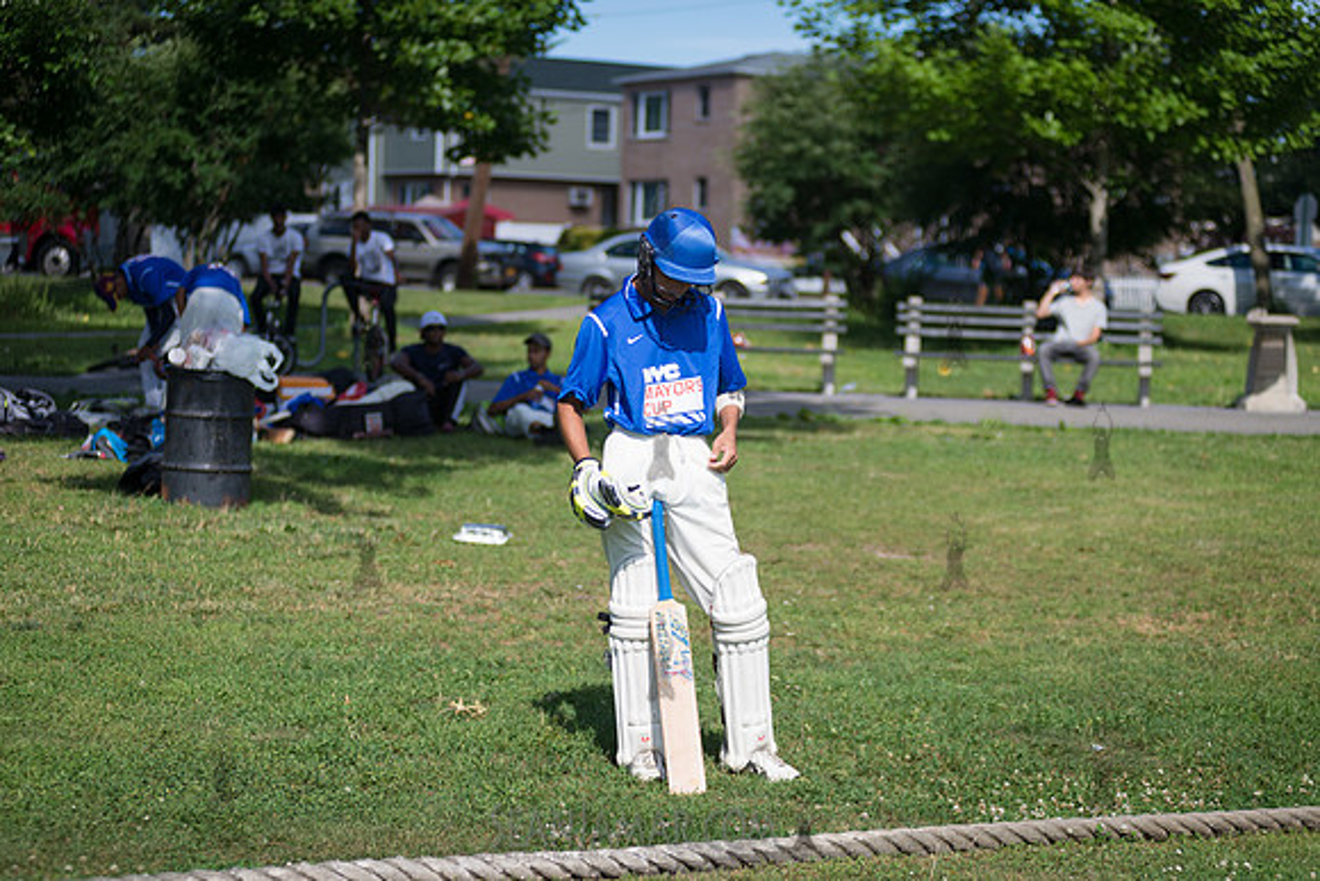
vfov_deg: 17.1
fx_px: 2934
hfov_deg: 25.4
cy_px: 440
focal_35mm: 80
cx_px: 660
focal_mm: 80
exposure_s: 1/4000
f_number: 2.8
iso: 200
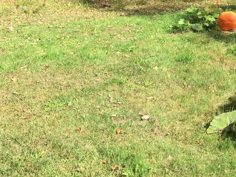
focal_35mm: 70
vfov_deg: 19.8
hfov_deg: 25.4
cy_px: -34
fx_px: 477
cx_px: 272
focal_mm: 4.15
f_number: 2.2
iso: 25
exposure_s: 1/561
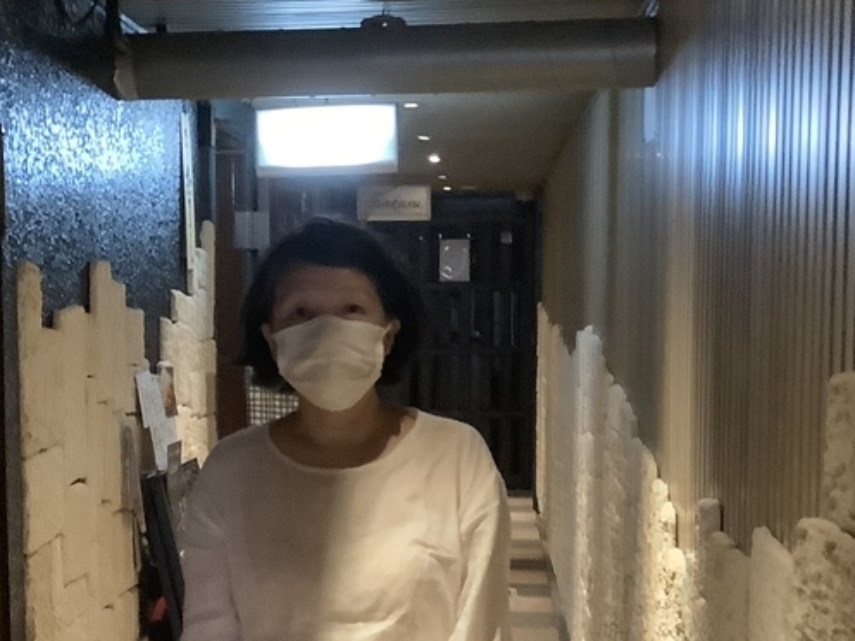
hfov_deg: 25.8
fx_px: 1852
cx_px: 255
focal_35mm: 75
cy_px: 481
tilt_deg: -5.5
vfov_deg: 19.5
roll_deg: +0.5
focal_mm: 3.3
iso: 800
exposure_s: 1/24
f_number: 2.4
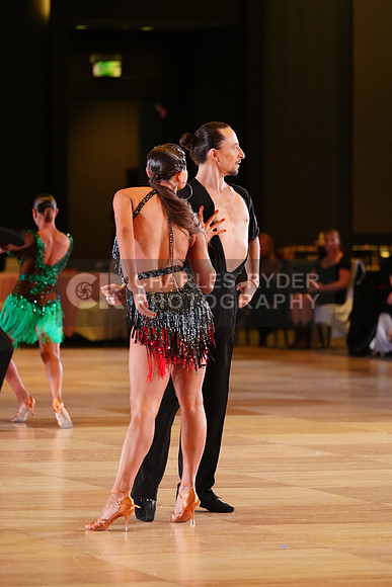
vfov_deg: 10.3
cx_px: 196
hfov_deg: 6.9
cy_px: 294
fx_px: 3264
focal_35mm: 200
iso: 3200
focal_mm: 200
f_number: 4
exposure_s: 1/400
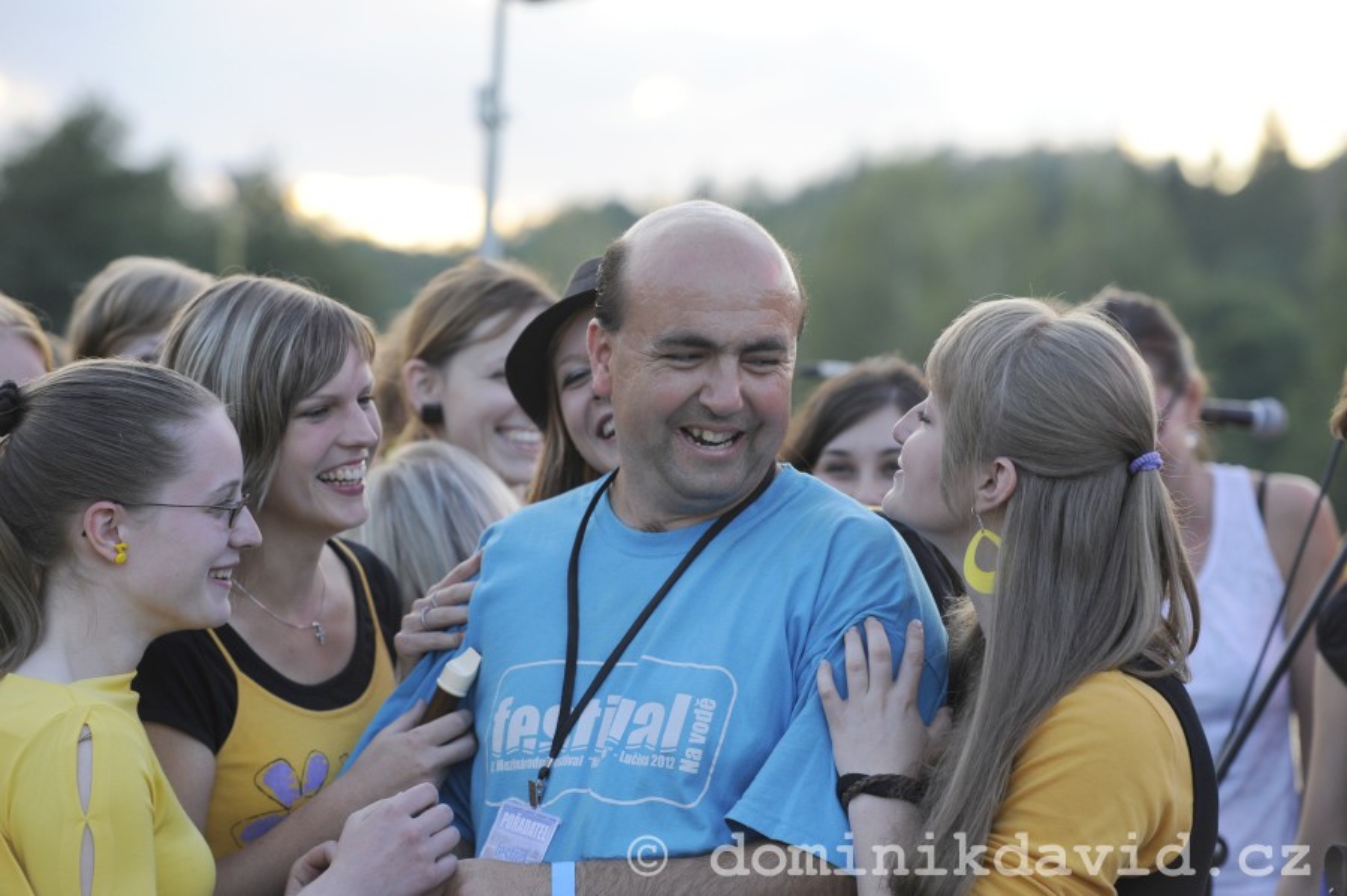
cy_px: 448
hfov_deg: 20.4
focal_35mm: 100
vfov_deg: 13.7
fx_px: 3739
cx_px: 674
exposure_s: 1/800
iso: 800
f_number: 3.5
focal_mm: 100
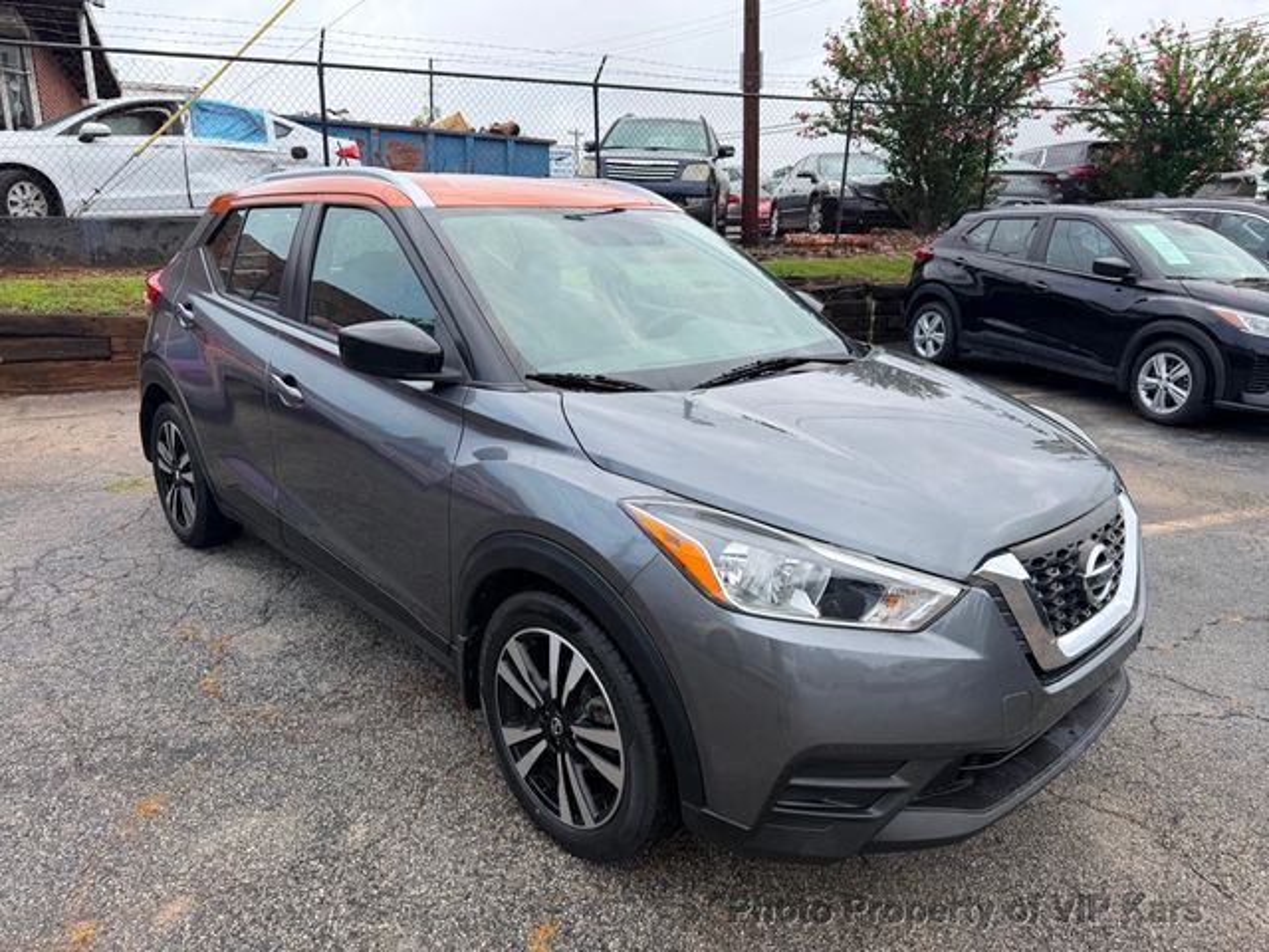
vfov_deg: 56.8
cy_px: 476
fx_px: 880
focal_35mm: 24
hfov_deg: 71.6
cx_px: 634
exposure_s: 1/1139
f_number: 1.78
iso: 80
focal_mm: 6.76
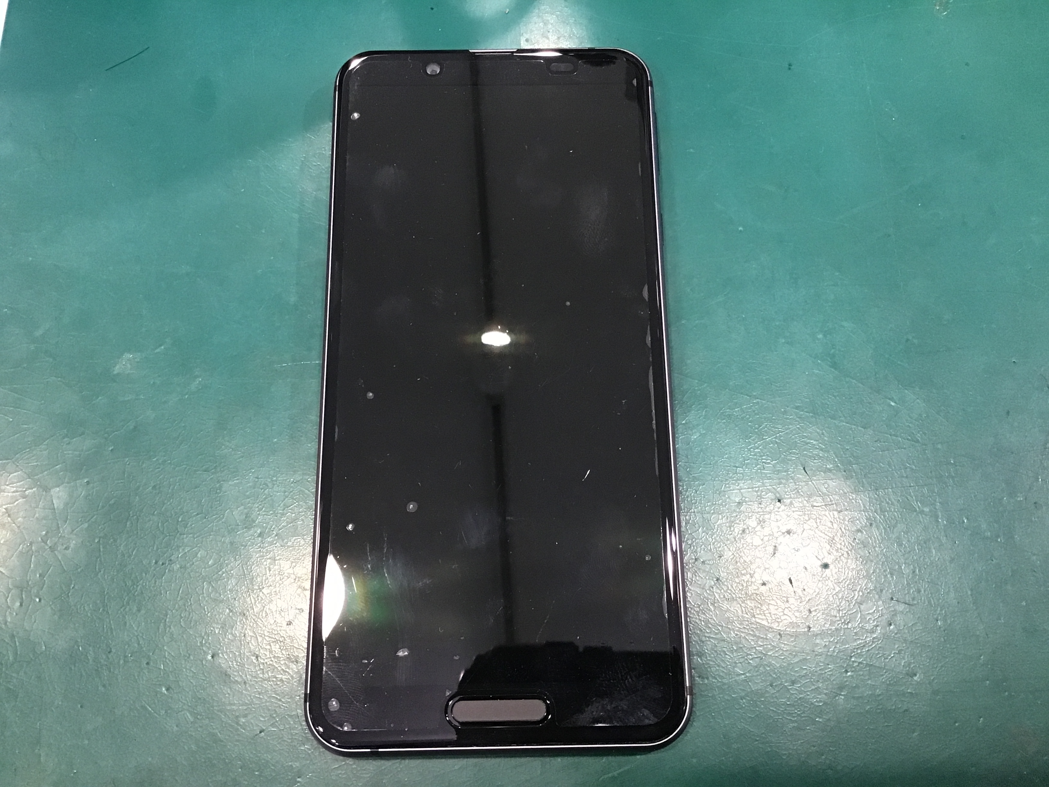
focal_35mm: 31
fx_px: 939
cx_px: 524
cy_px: 394
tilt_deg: -72.7
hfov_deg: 58.4
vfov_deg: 45.4
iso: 160
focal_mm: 3.3
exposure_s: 1/30
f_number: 2.4
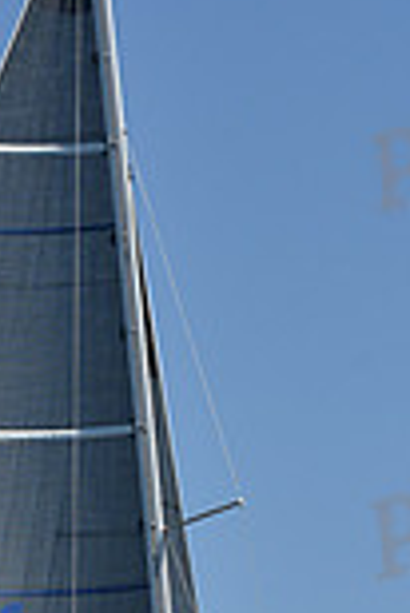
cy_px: 740
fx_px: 4483
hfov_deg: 5.2
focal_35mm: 263
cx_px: 165
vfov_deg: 7.8
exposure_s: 1/1250
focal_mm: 70
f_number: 8
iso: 250
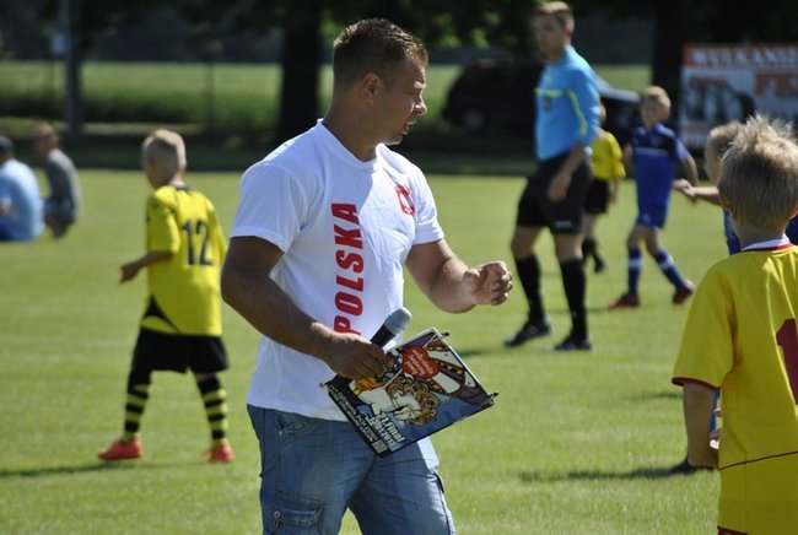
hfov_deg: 6.9
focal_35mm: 300
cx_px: 399
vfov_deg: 4.6
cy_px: 268
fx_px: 6662
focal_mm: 200
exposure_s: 1/640
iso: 200
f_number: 5.6
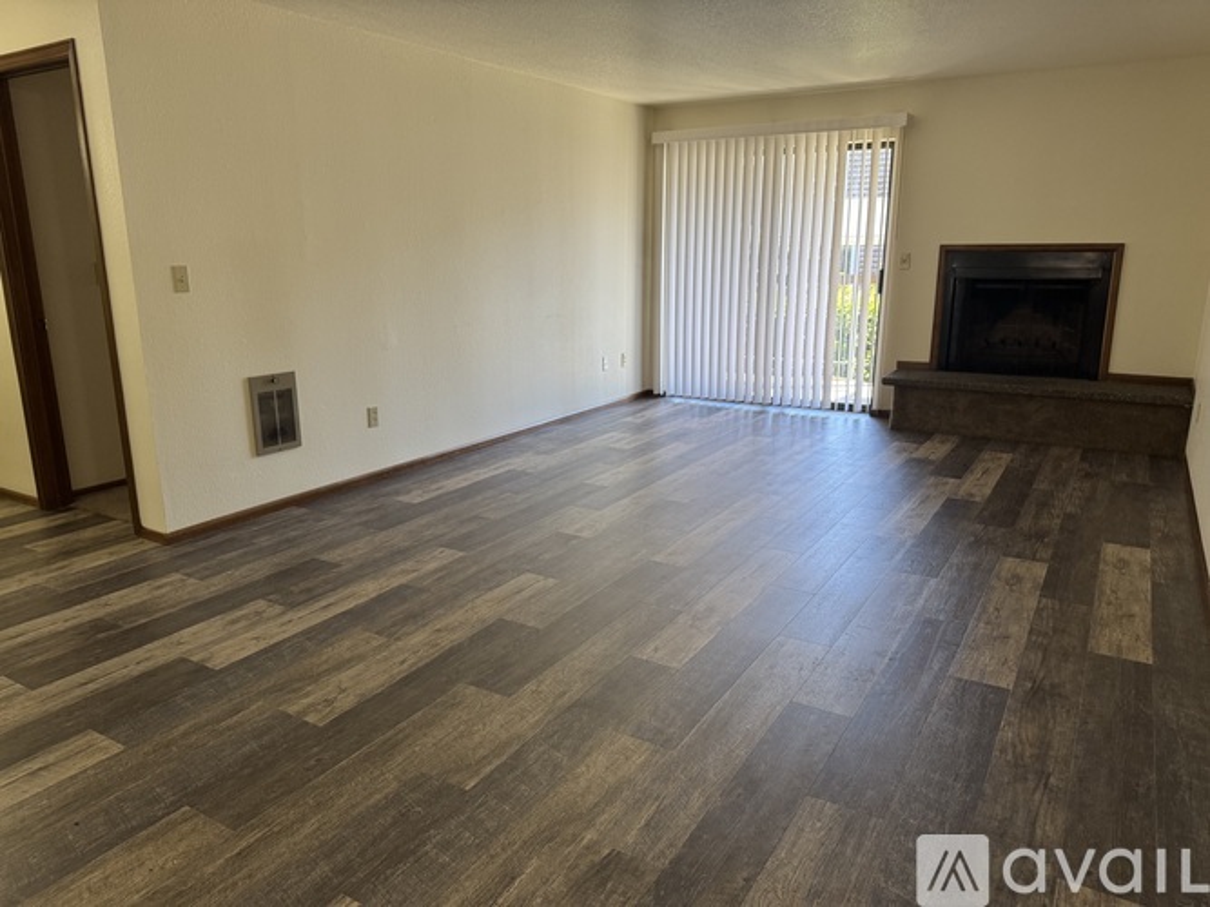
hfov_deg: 71.6
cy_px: 454
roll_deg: +0.0
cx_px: 605
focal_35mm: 24
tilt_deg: -14.6
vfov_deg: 56.8
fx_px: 839
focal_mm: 6.76
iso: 200
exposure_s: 1/120
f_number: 1.78
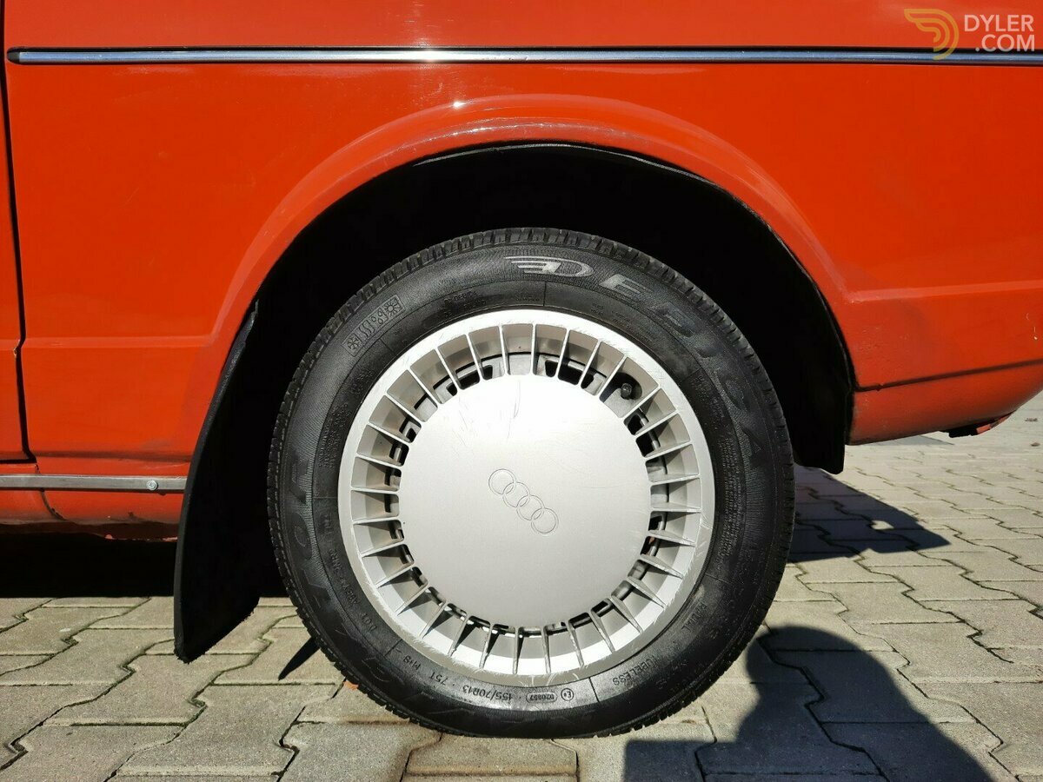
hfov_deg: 69.4
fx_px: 753
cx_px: 522
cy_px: 391
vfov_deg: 54.9
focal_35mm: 25
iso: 40
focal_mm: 4.6
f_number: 2
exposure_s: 1/1923
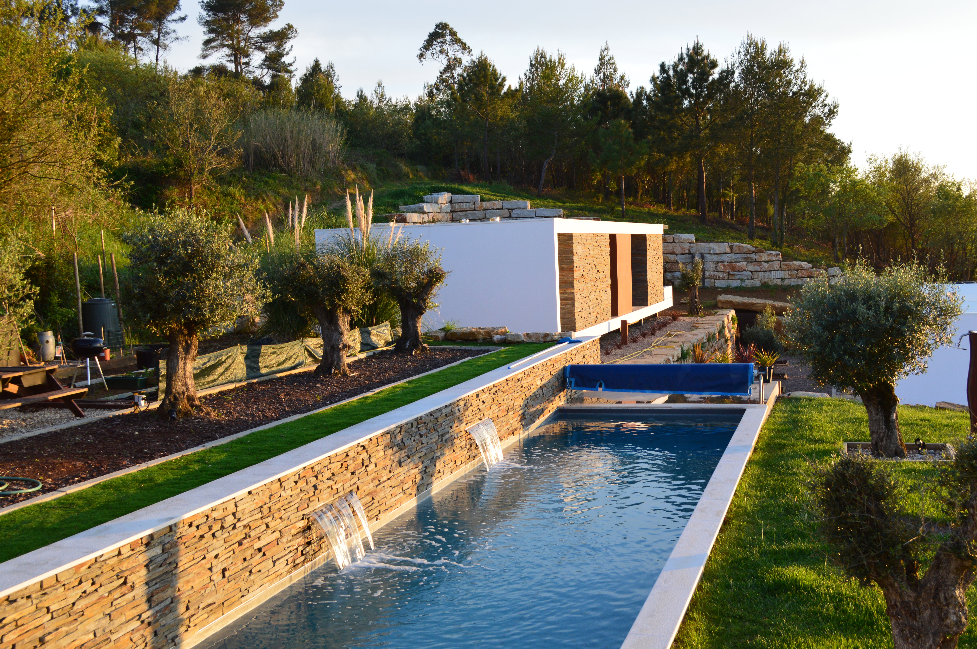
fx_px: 1057
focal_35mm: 39
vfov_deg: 34.1
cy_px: 324
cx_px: 488
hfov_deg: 49.6
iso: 400
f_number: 9
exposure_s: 1/100
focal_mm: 26
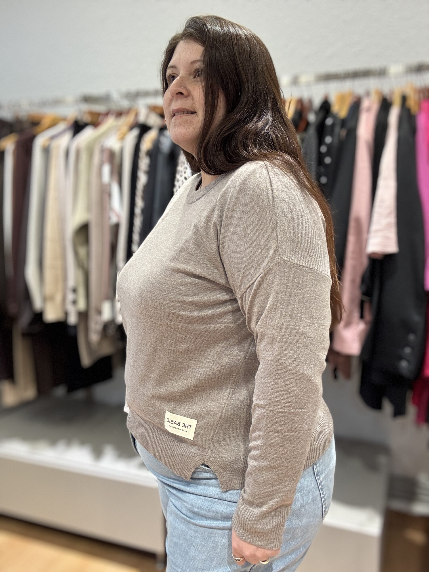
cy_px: 286
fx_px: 496
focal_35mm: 30
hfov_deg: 46.8
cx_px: 214
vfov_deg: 60.0
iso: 125
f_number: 1.9
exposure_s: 1/50
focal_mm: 2.69
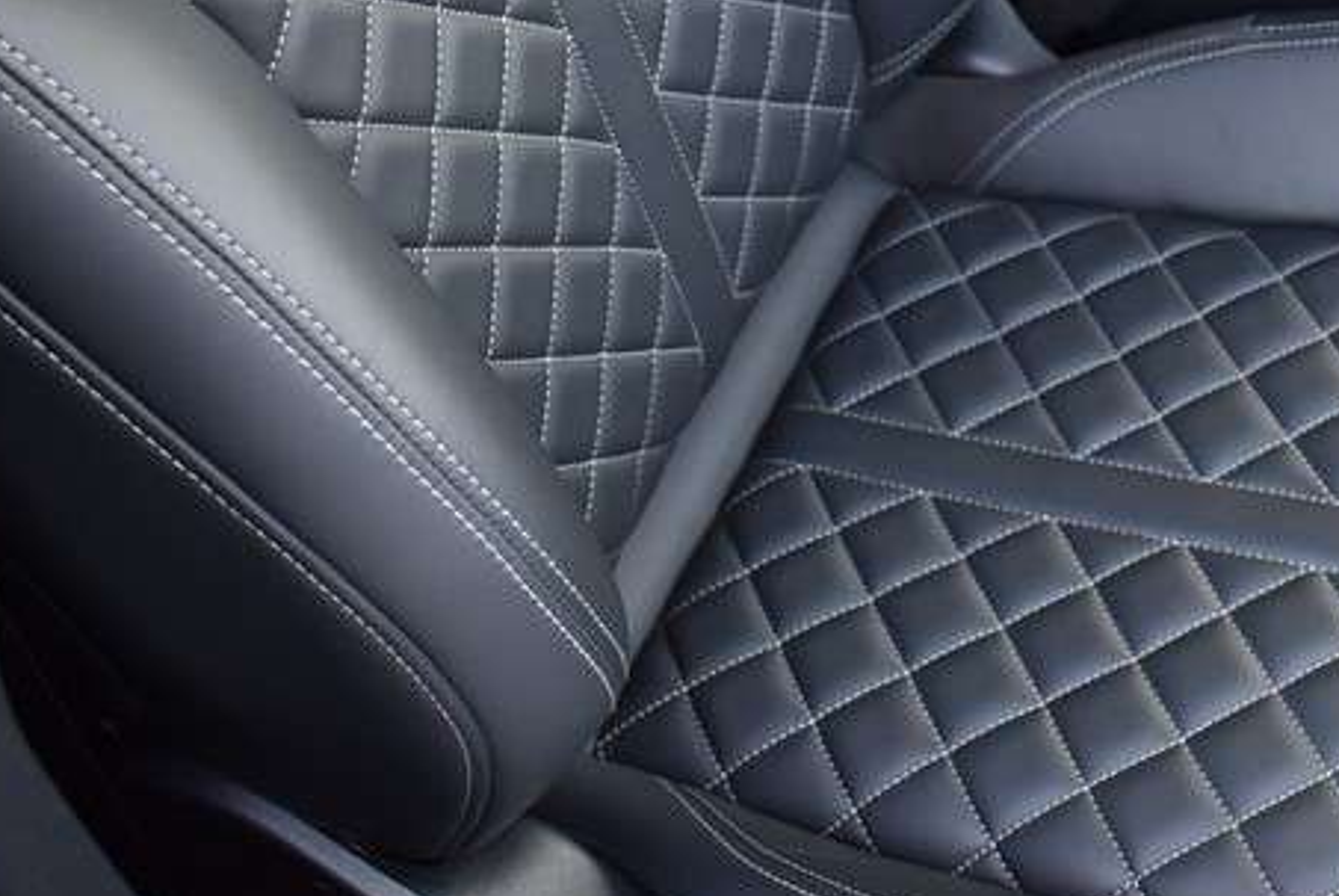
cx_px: 1094
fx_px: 2271
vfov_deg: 21.7
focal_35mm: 61
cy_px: 56
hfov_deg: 31.9
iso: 400
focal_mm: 18
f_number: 4.5
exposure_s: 1/80
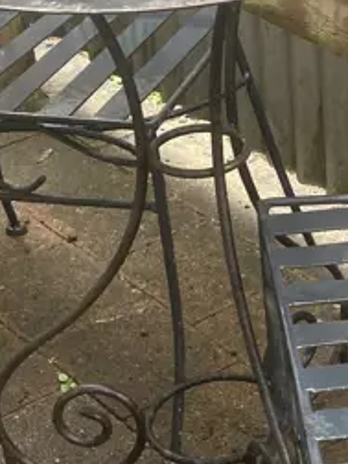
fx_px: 1528
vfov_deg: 17.3
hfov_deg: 12.7
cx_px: 422
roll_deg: +1.2
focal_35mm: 114
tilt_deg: -30.0
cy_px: 228
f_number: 1.8
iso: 80
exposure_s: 1/72
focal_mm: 3.99
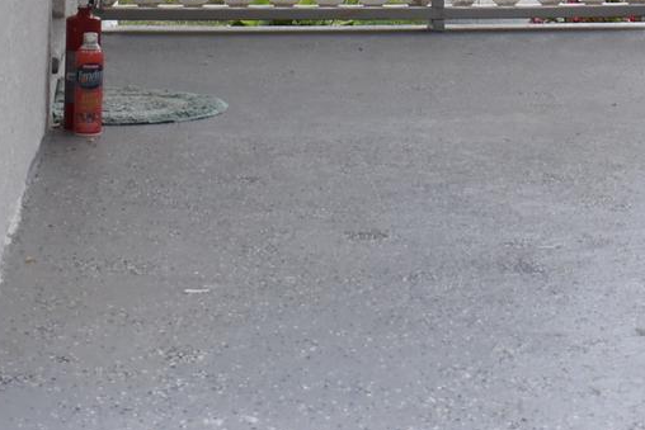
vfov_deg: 10.4
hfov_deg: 16.9
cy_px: -431
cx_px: 452
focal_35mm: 121
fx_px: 2168
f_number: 5.6
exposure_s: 1/250
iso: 220
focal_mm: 20
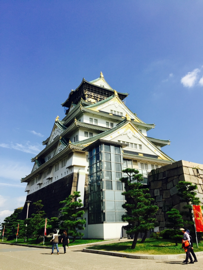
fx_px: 227
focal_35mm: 29
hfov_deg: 48.2
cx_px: 102
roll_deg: +1.0
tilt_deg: +23.5
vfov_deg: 61.7
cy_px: 135
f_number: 2.2
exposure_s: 1/2825
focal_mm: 4.15
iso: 32
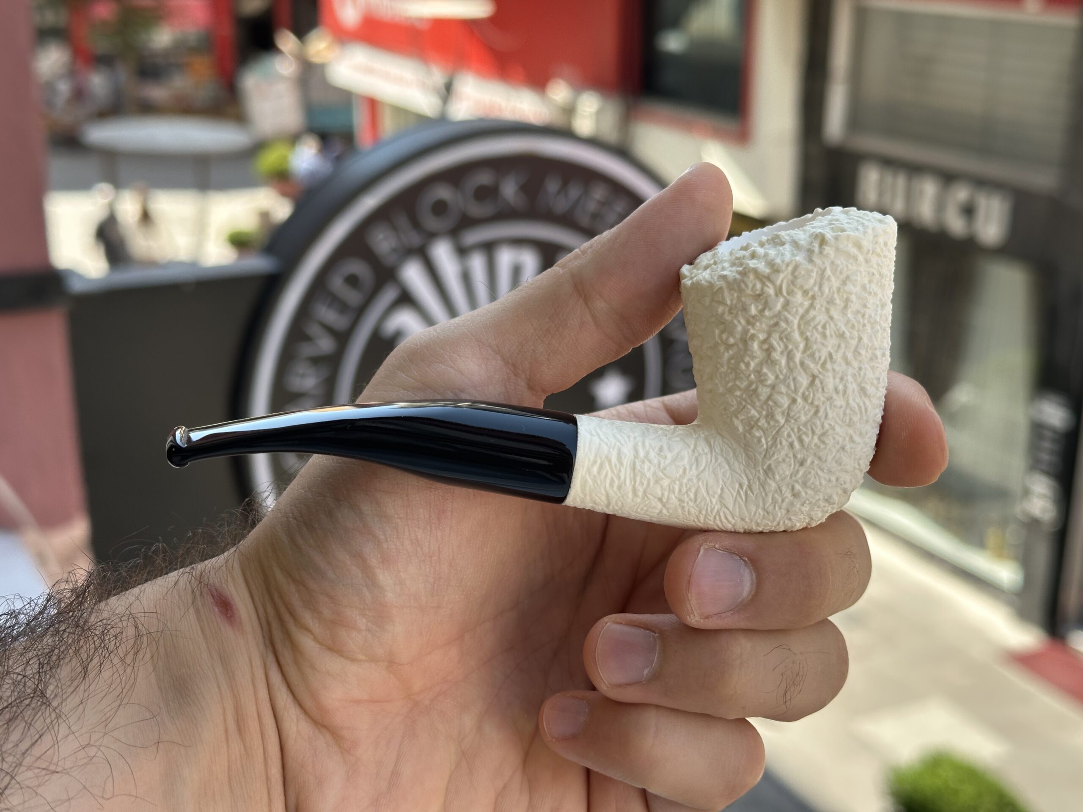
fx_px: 1502
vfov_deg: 30.3
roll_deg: -0.8
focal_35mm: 48
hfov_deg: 39.7
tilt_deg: -18.0
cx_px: 542
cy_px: 406
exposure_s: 1/634
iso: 64
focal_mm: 6.86
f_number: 1.78
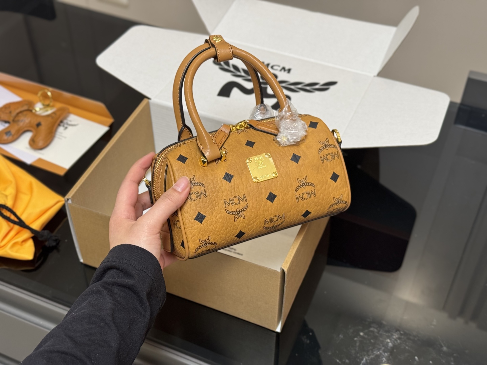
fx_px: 675
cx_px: 244
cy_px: 182
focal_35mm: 48
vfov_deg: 30.3
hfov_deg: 39.7
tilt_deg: -45.2
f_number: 1.78
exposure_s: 1/72
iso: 100
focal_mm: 6.76
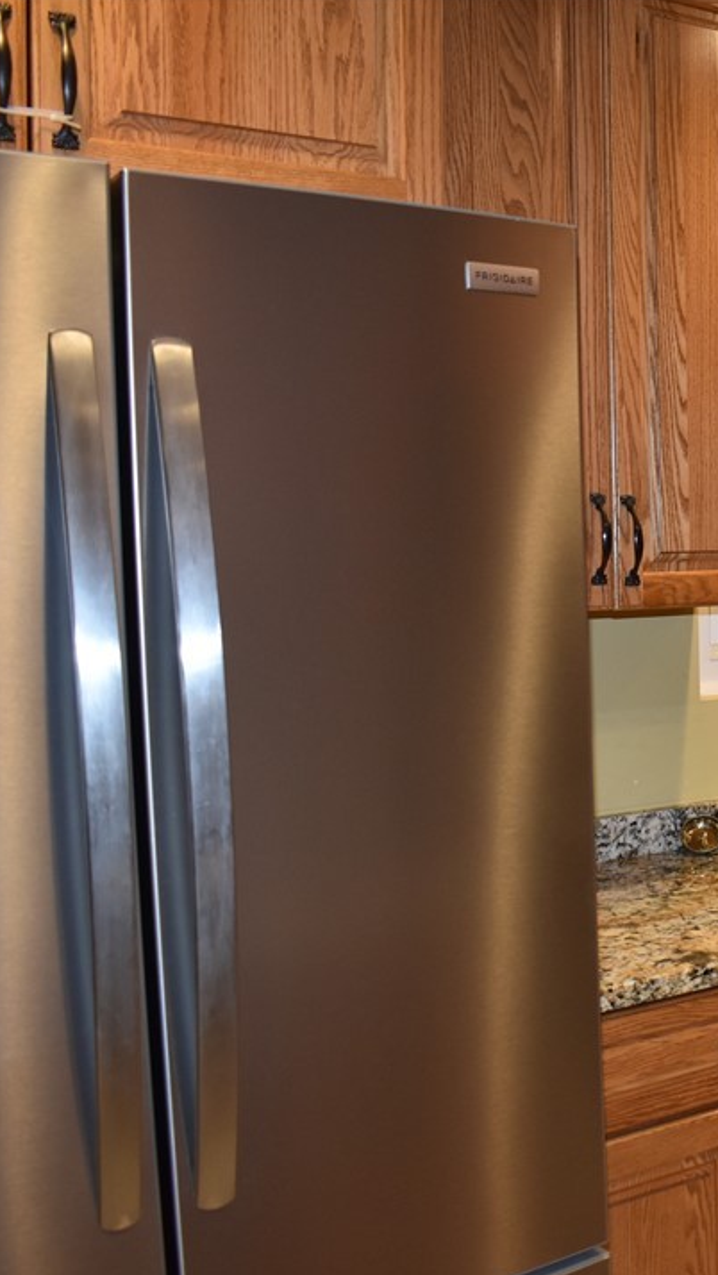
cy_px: 641
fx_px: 1454
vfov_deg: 47.3
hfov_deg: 26.3
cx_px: 720
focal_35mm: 43
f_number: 3.5
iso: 1000
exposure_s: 1/125
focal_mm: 18
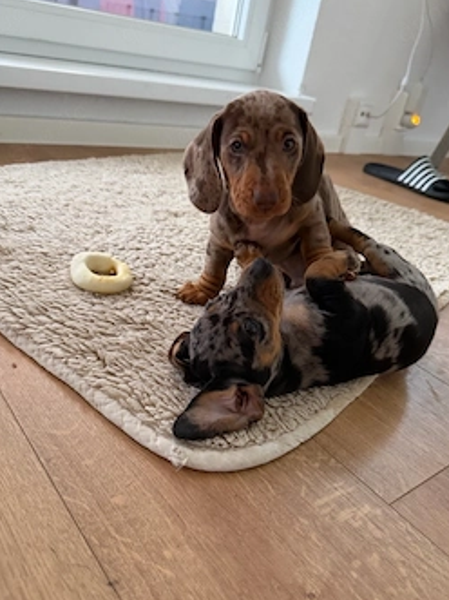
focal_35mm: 29
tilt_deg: -25.7
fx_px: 502
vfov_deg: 61.7
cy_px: 305
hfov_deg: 48.2
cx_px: 212
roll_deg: -11.5
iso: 250
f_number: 1.78
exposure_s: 1/60
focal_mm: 6.76
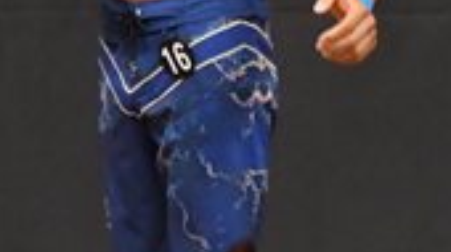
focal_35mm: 1148
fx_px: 13707
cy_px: 109
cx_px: 129
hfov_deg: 1.9
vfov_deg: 1.1
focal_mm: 160
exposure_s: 1/400
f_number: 5.6
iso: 7200
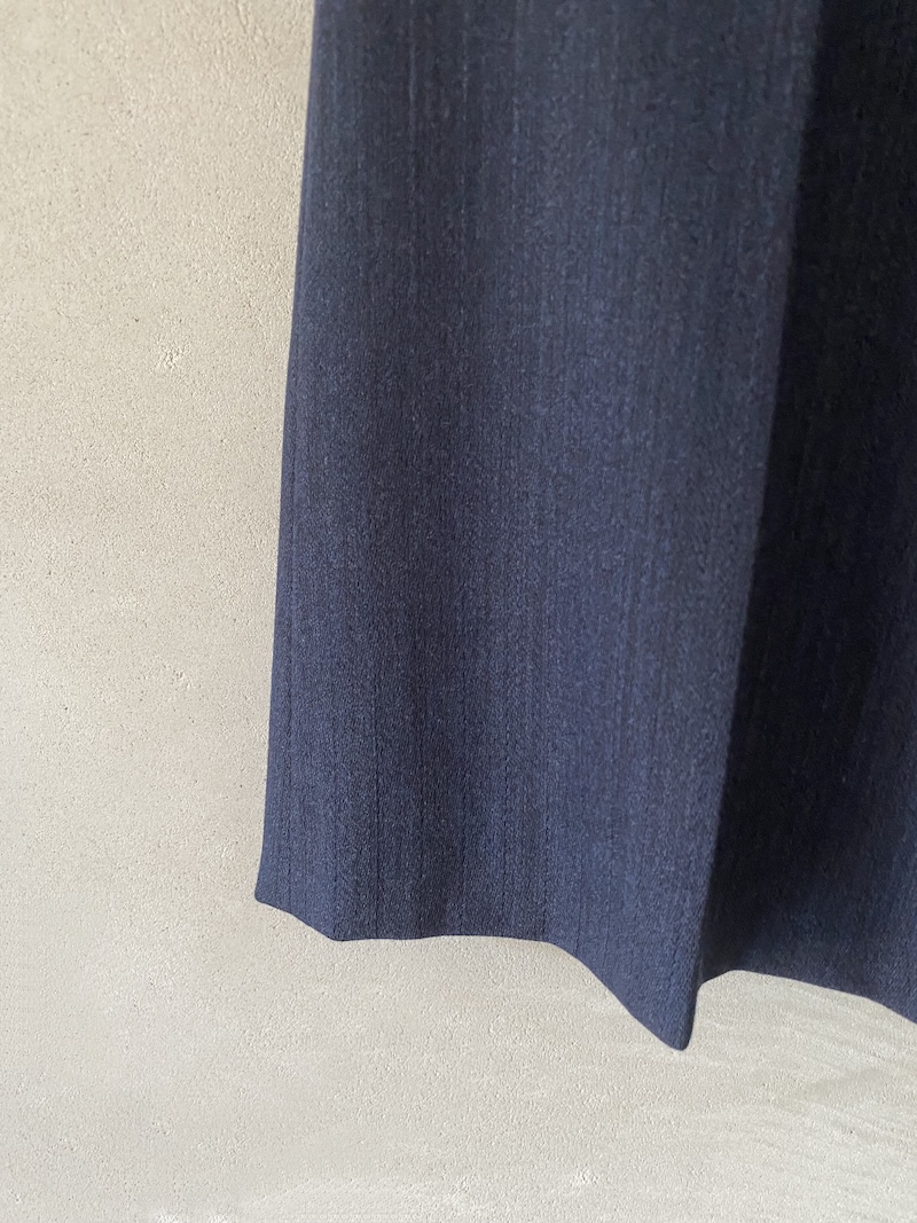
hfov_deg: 53.1
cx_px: 458
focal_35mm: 26
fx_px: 919
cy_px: 612
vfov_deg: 67.3
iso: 160
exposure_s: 1/50
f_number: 1.8
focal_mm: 4.25
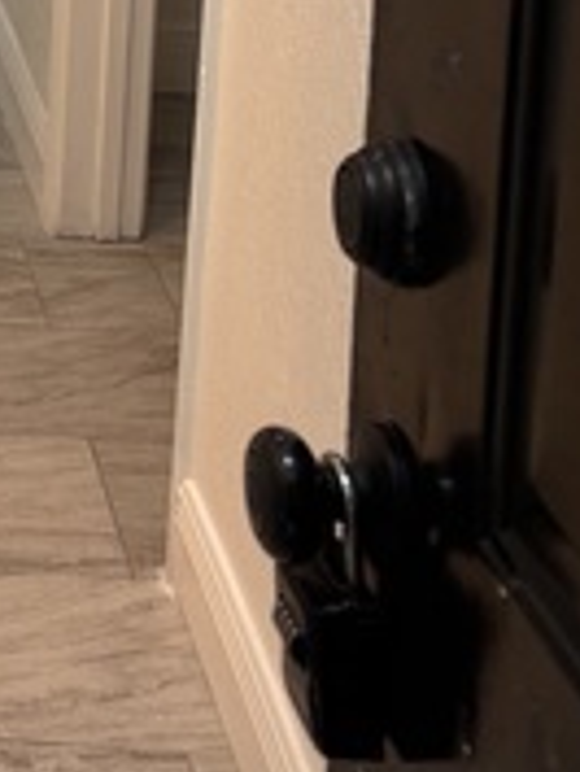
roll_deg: -0.6
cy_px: -408
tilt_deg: -8.3
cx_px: -471
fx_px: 2187
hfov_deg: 13.5
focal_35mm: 98
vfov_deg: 17.8
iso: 64
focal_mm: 5.96
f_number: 1.6
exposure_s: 1/60
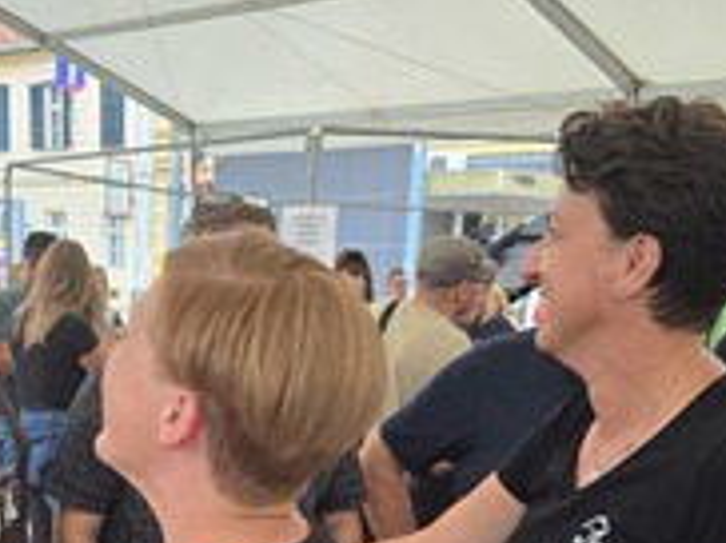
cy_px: 635
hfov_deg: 33.2
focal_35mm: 57
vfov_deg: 23.6
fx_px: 1194
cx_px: 183
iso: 250
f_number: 1.7
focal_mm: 6.3
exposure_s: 1/120
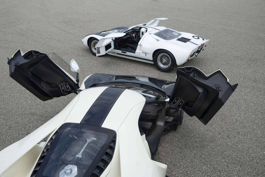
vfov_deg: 35.9
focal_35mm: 37
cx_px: 132
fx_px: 272
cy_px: 88
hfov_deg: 51.9
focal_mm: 37
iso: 200
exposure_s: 1/800
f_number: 7.1
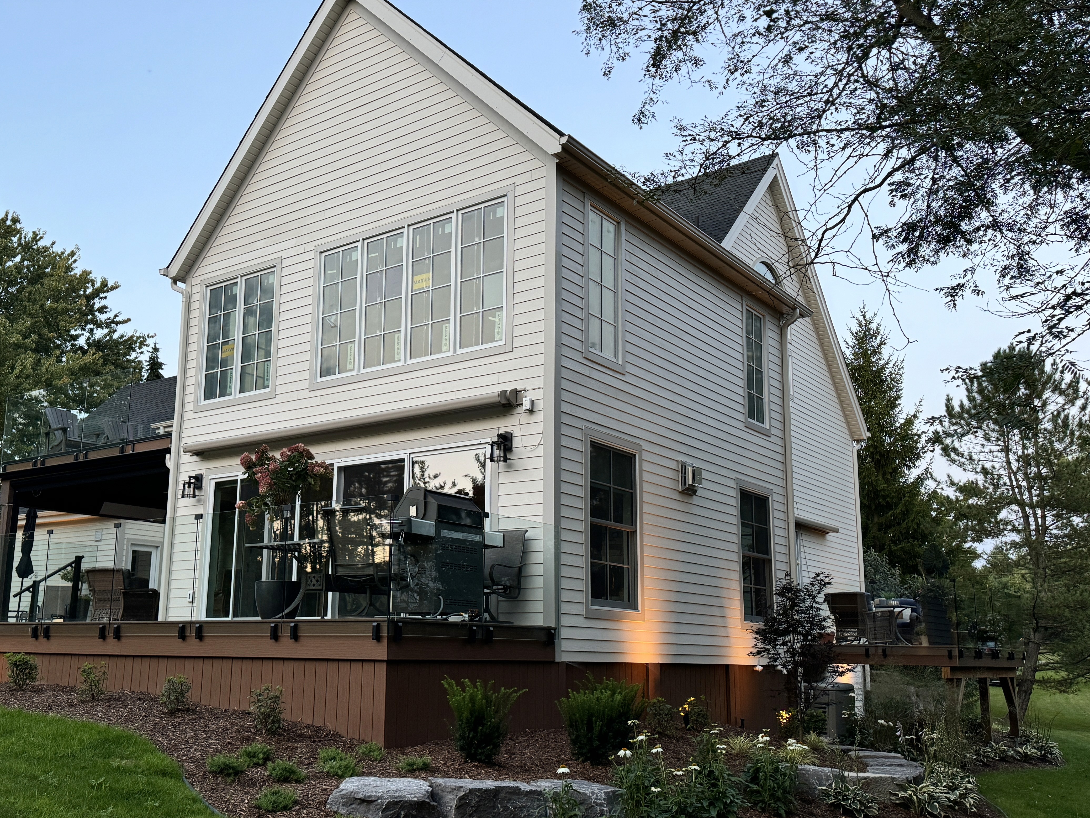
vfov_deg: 42.9
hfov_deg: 55.0
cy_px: 451
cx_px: 439
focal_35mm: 33
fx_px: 1039
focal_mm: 6.76
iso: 125
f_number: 1.78
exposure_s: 1/60
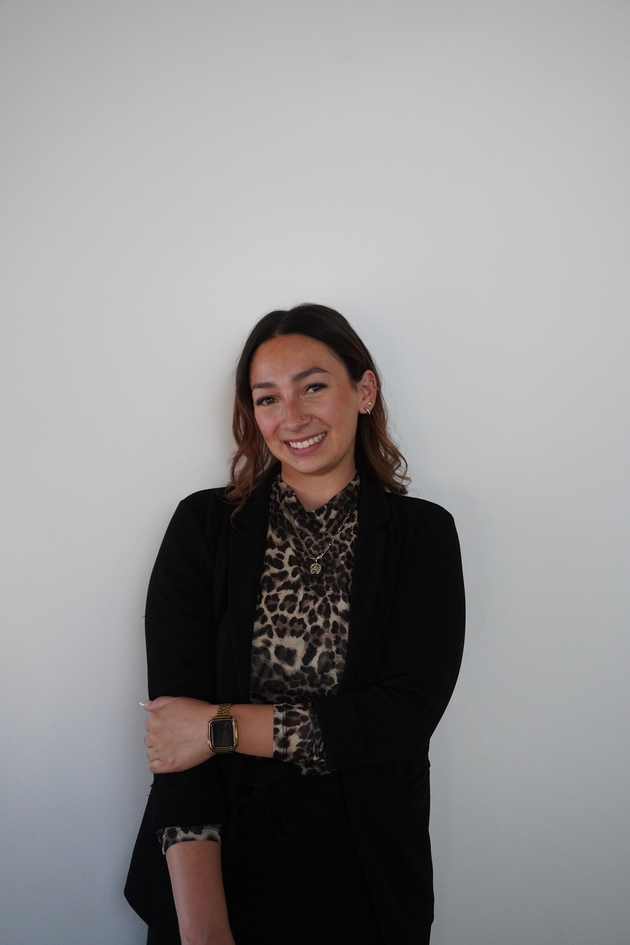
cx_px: 315
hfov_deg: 35.5
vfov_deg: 51.3
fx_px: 984
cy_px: 472
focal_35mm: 38
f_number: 5
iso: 2500
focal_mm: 25
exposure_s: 1/800
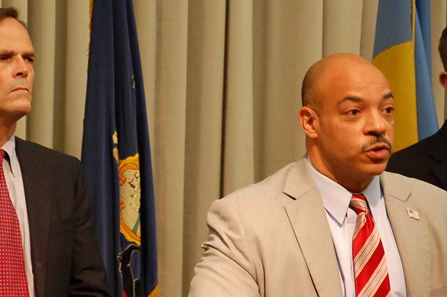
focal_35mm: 233
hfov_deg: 8.8
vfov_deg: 5.9
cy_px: 132
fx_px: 2887
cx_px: 125
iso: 1600
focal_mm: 105
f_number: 5.6
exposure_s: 1/20
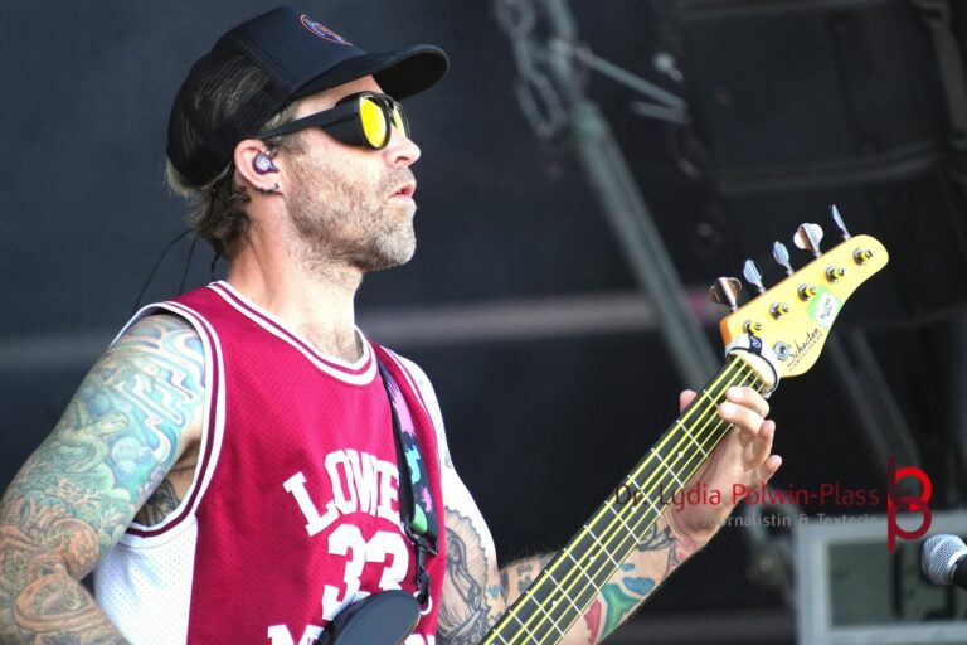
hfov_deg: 4.6
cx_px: 484
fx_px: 12087
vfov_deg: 3.1
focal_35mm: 450
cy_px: 322
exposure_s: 1/500
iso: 1600
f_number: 6.3
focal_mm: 300
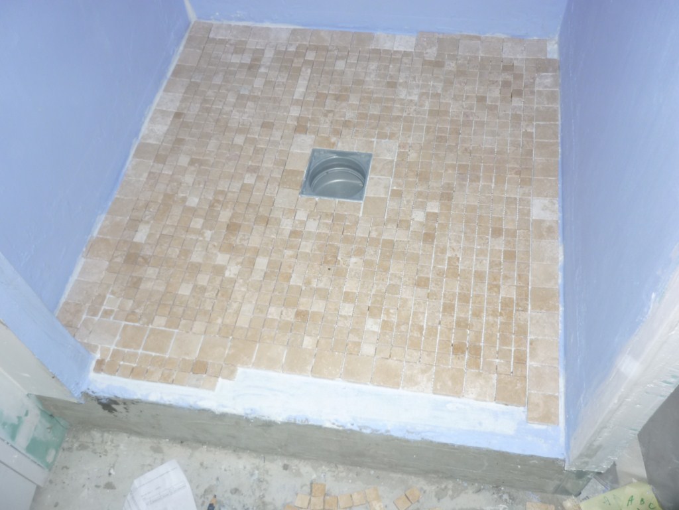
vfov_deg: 42.9
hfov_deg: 55.4
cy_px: 255
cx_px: 340
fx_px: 647
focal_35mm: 33
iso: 80
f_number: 2.8
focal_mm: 5.5
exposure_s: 1/30
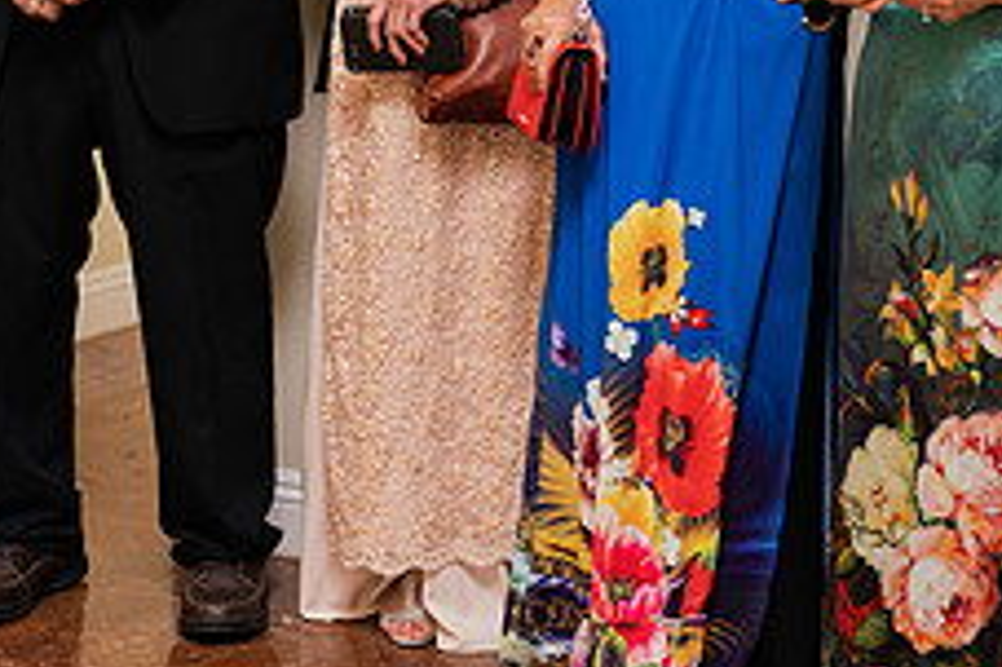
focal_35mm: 111
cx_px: 675
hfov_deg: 18.4
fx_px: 3087
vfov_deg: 12.3
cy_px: 143
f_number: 1.4
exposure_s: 1/80
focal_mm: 35
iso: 160
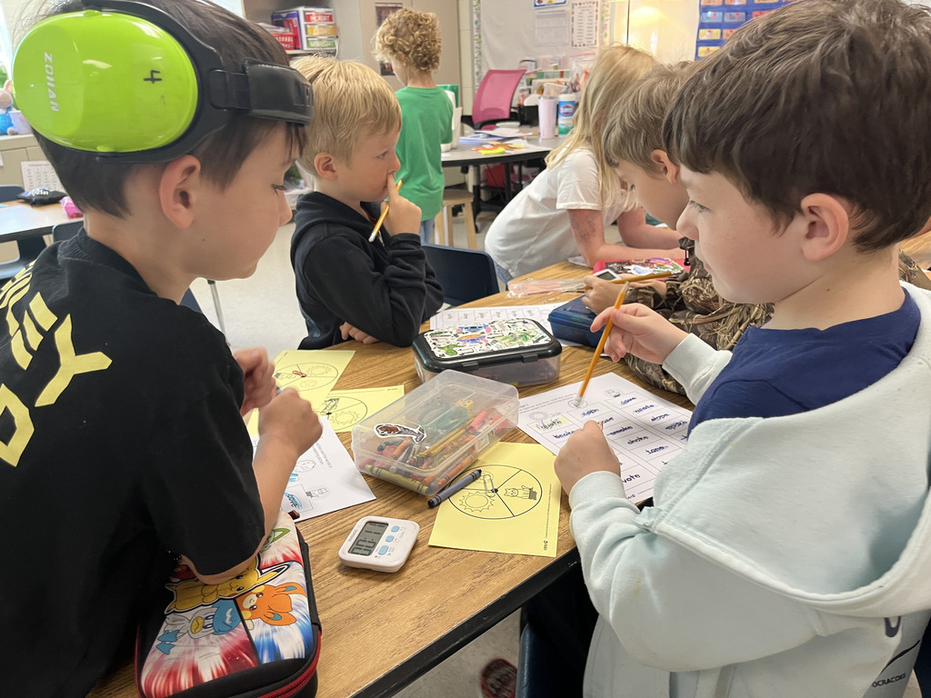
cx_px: 466
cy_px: 349
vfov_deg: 53.1
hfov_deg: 67.3
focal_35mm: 26
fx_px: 699
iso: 160
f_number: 1.6
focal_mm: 5.1
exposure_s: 1/60
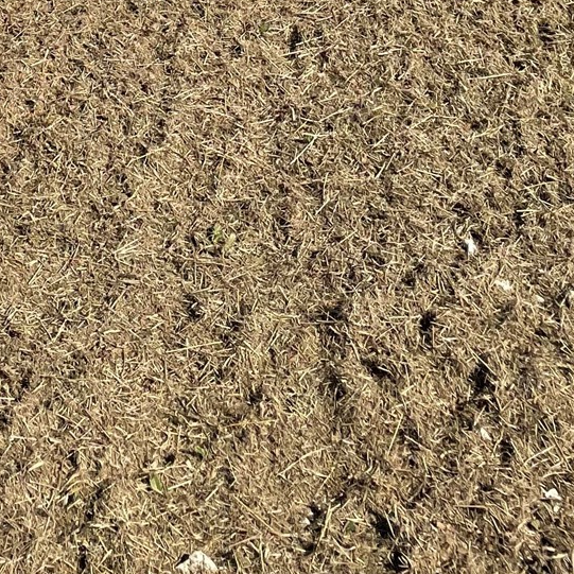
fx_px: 1632
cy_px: -453
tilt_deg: -8.5
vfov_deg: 16.7
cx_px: 99
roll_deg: -1.1
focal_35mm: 87
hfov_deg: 19.7
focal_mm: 4.2
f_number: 1.6
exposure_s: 1/4464
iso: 32
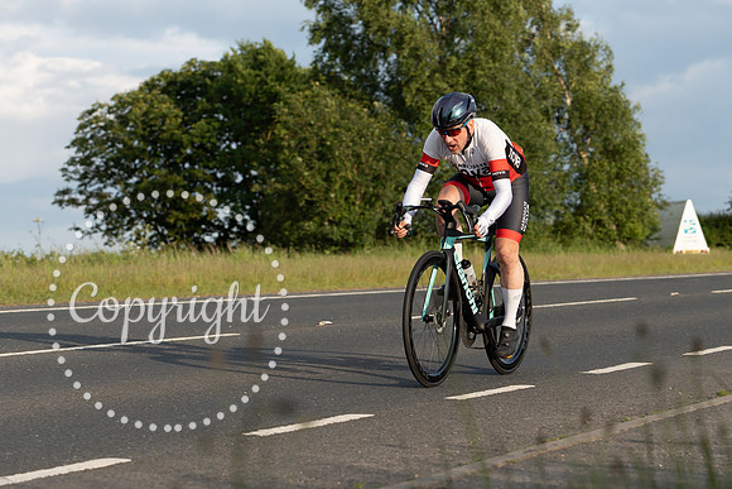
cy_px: 240
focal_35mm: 102
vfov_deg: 13.5
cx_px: 462
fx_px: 2066
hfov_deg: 20.1
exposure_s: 1/640
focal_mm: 74
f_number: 4
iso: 125
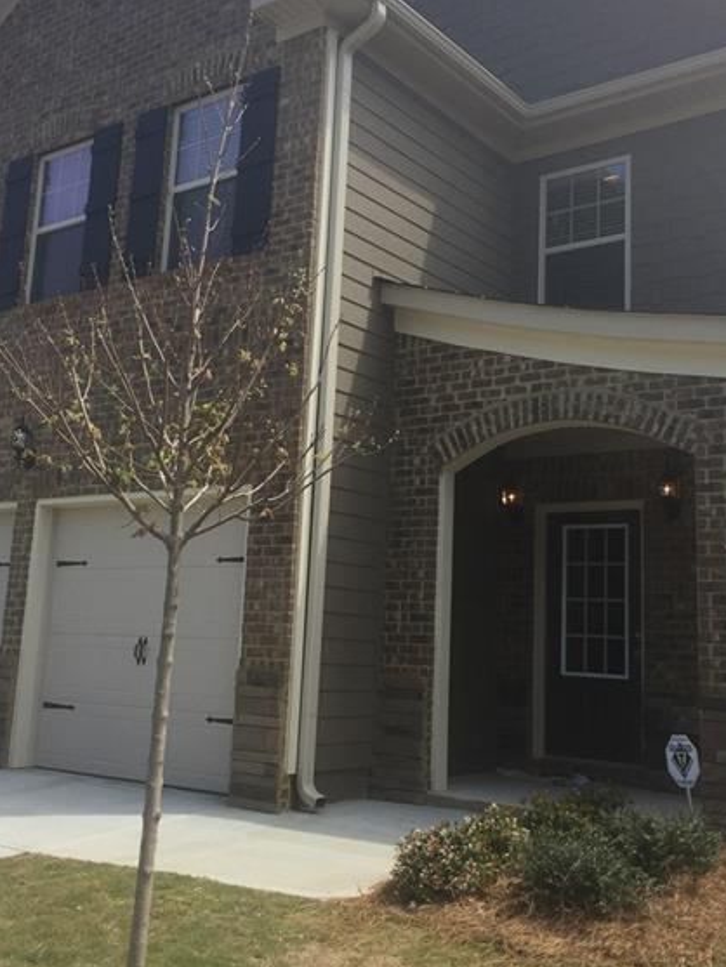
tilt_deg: +12.2
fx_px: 1118
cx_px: 358
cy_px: 415
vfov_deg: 46.7
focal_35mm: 40
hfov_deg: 36.0
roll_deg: -1.6
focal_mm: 4.15
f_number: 2.2
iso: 32
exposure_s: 1/898
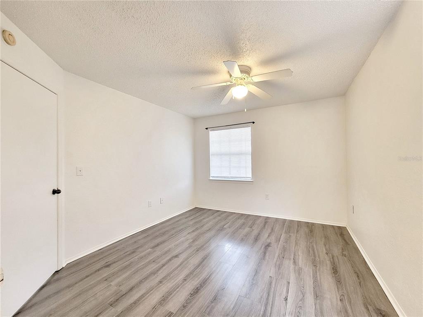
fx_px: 159
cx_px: 212
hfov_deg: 106.2
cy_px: 158
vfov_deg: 89.9
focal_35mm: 13
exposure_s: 1/60
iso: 320
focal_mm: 2.2
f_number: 2.2
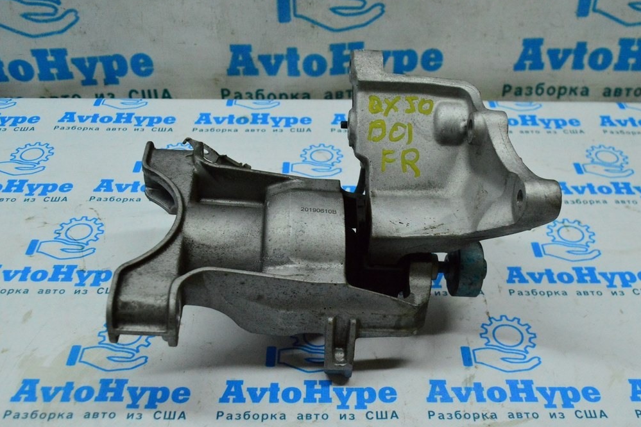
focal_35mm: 43
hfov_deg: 45.4
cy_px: 214
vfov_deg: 31.2
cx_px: 328
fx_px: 766
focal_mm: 28
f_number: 6.3
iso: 6400
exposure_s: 1/800
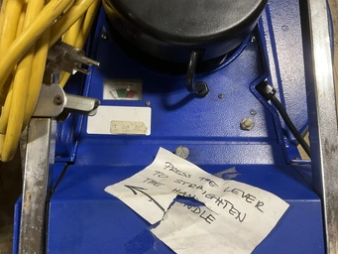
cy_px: 140
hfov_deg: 53.9
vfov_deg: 41.8
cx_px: 169
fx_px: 332
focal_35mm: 34
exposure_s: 1/40
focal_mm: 3
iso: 250
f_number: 1.8
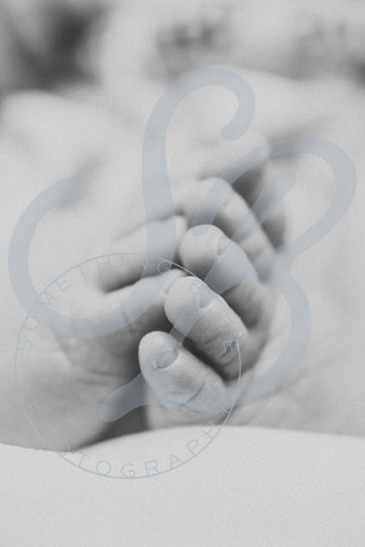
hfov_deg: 19.5
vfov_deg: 28.8
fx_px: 1065
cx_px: 182
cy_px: 274
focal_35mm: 70
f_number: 5.6
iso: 800
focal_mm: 70
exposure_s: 1/125
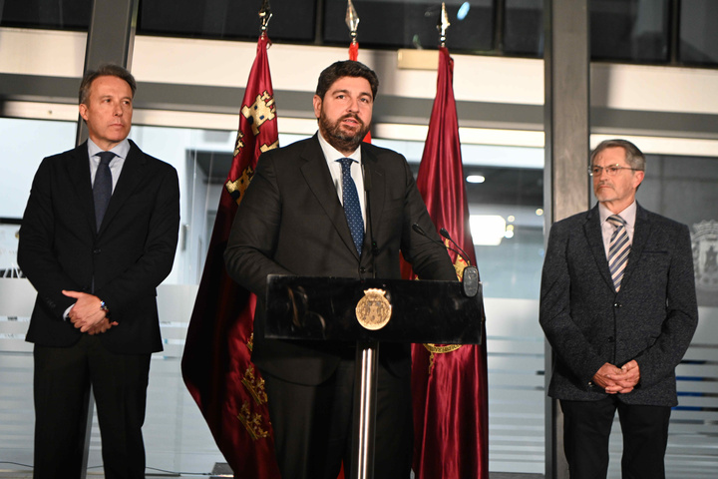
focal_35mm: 58
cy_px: 240
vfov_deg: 23.4
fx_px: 1157
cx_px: 359
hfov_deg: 34.5
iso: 2500
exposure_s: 1/200
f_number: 2.8
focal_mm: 58
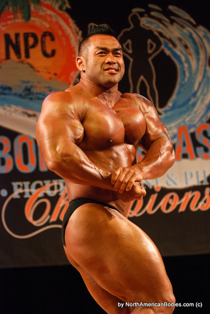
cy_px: 157
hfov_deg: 11.5
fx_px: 1046
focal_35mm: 120
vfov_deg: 17.0
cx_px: 105
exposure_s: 1/100
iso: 640
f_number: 2.8
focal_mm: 80
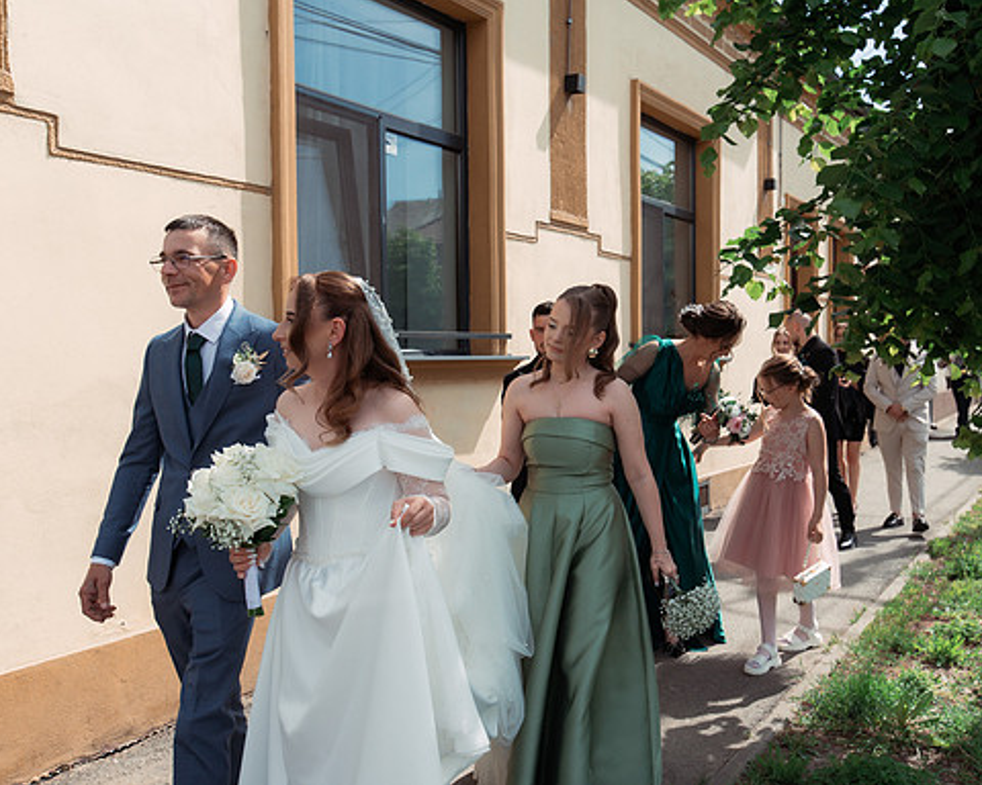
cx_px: 495
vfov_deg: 43.4
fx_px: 988
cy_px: 394
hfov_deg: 52.8
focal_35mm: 34
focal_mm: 30
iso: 320
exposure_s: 1/1250
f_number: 5.6
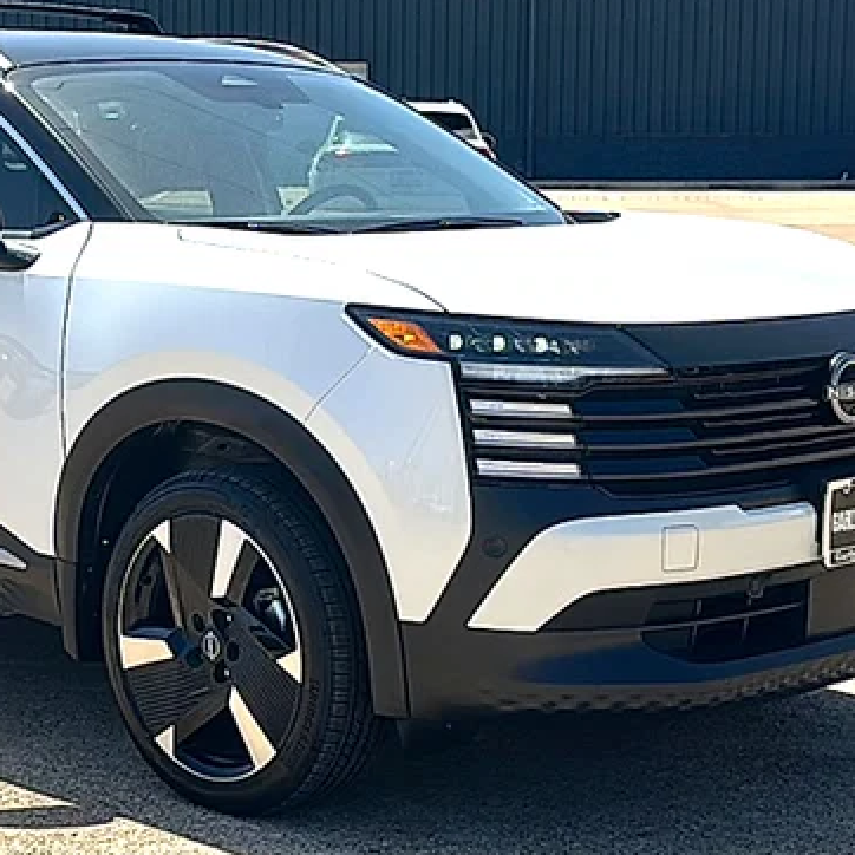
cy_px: 386
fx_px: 1816
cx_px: 229
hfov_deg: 26.2
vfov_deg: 26.5
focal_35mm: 65
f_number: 1.78
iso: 80
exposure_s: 1/5051
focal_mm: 6.86
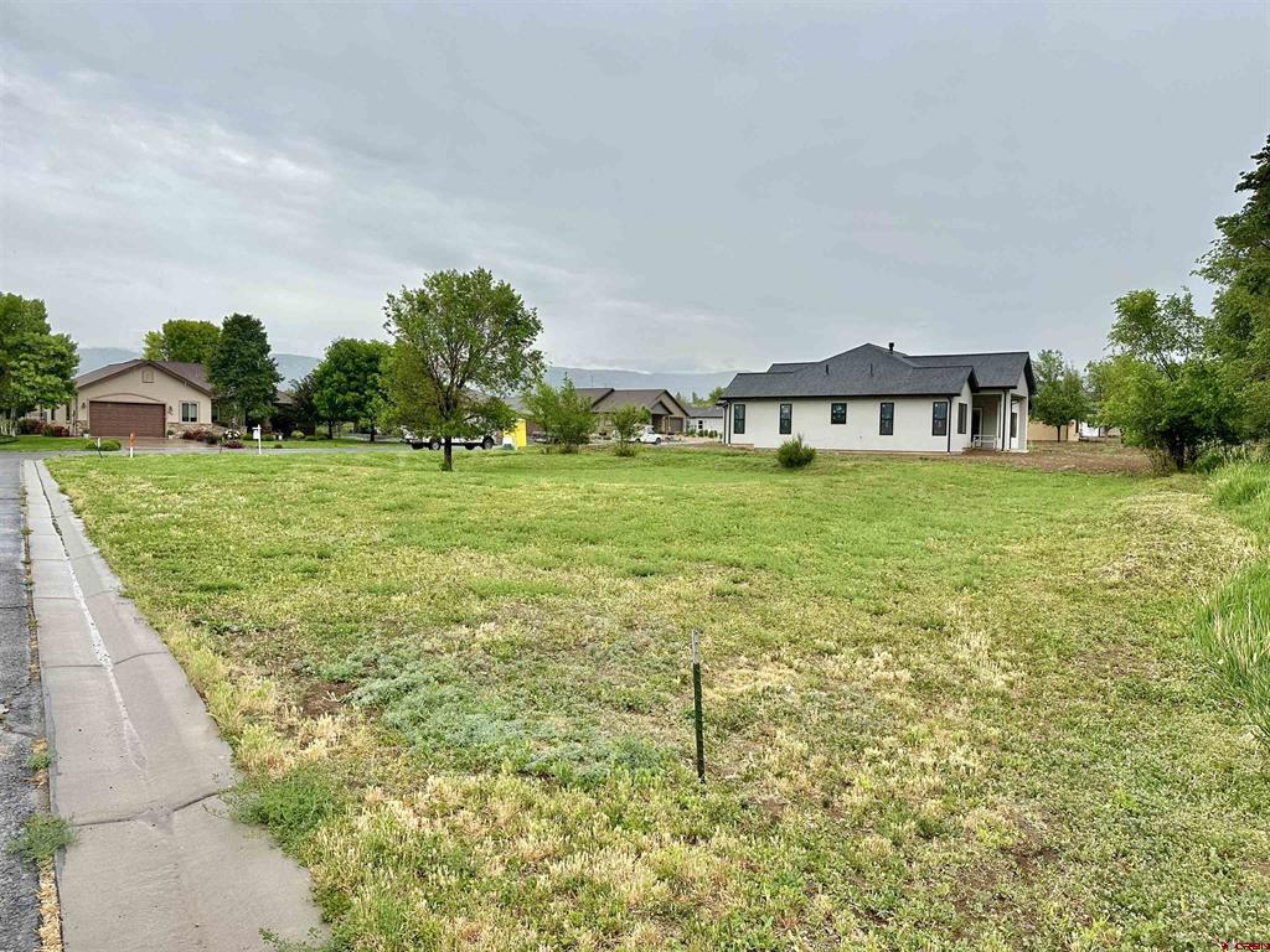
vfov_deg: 56.8
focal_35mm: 24
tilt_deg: -3.1
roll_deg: -1.0
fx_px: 881
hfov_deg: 71.6
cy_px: 476
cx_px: 635
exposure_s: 1/872
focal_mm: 6.86
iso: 80
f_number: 1.78
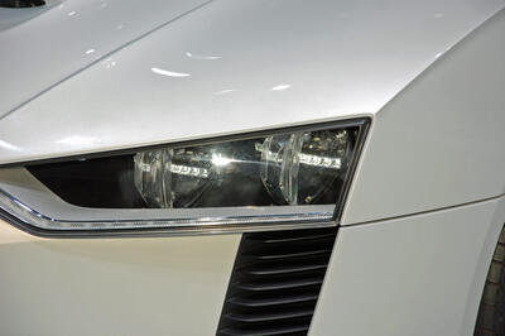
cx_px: 252
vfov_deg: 8.7
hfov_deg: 13.1
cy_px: 168
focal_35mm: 158
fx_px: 2208
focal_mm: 105
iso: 200
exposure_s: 1/200
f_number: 7.1
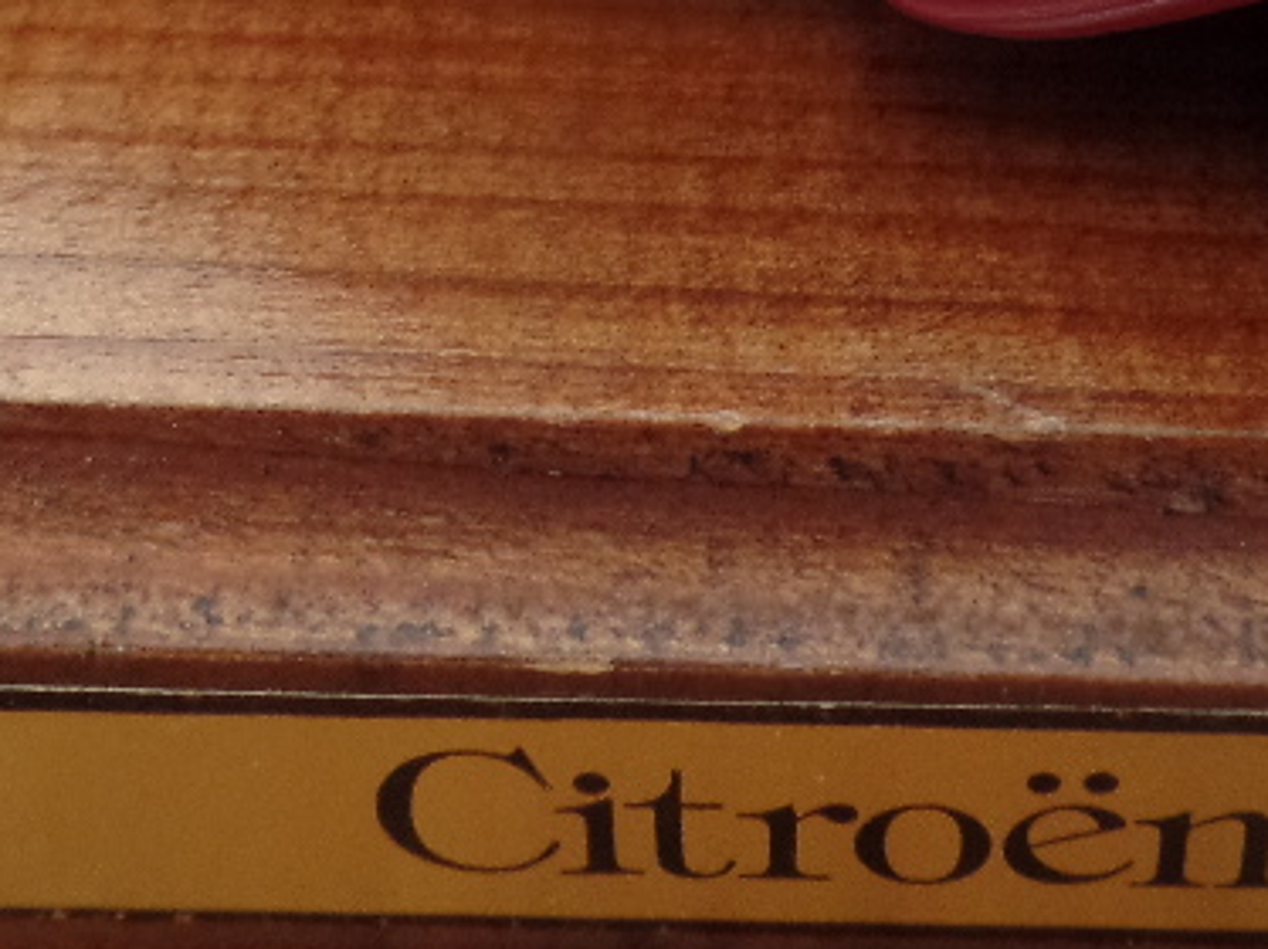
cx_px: 861
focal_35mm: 63
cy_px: -251
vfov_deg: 21.3
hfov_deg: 30.5
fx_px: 2306
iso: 400
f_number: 2.8
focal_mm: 4.1
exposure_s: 1/30
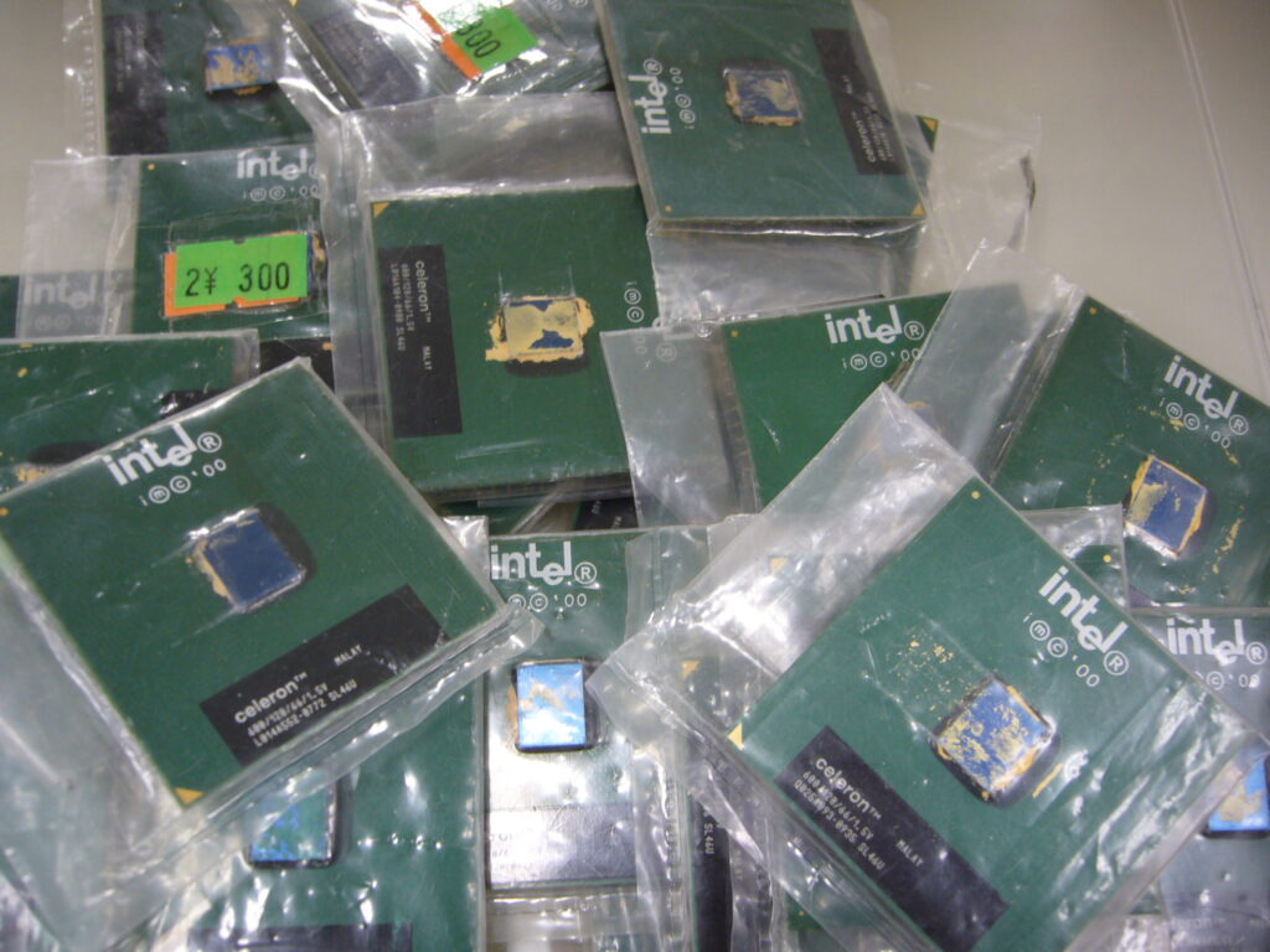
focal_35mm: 35
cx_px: 635
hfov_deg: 52.6
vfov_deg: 40.7
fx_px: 1284
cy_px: 476
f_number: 2.8
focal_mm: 5.8
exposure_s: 1/20
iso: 100
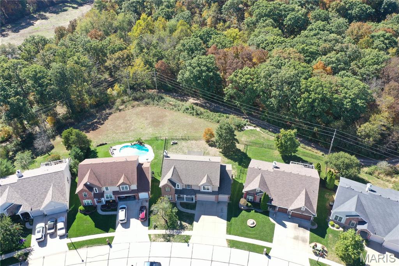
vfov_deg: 46.4
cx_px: 200
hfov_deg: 65.5
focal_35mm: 28
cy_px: 133
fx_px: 310
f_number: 4.5
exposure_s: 1/200
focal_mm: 10.26
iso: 100
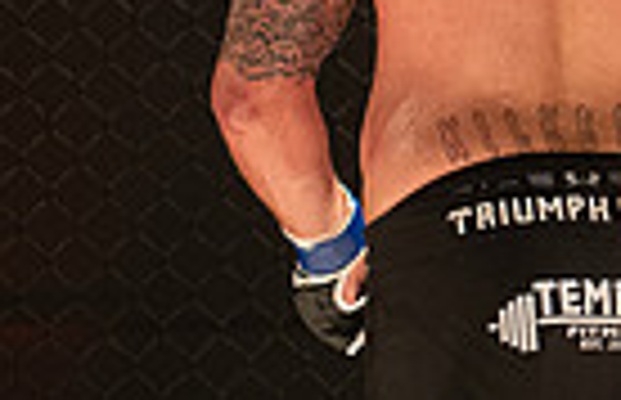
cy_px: -213
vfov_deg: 3.9
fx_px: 5892
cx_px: 914
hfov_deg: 6.0
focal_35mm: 345
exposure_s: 1/1000
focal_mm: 70
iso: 1600
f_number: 2.8
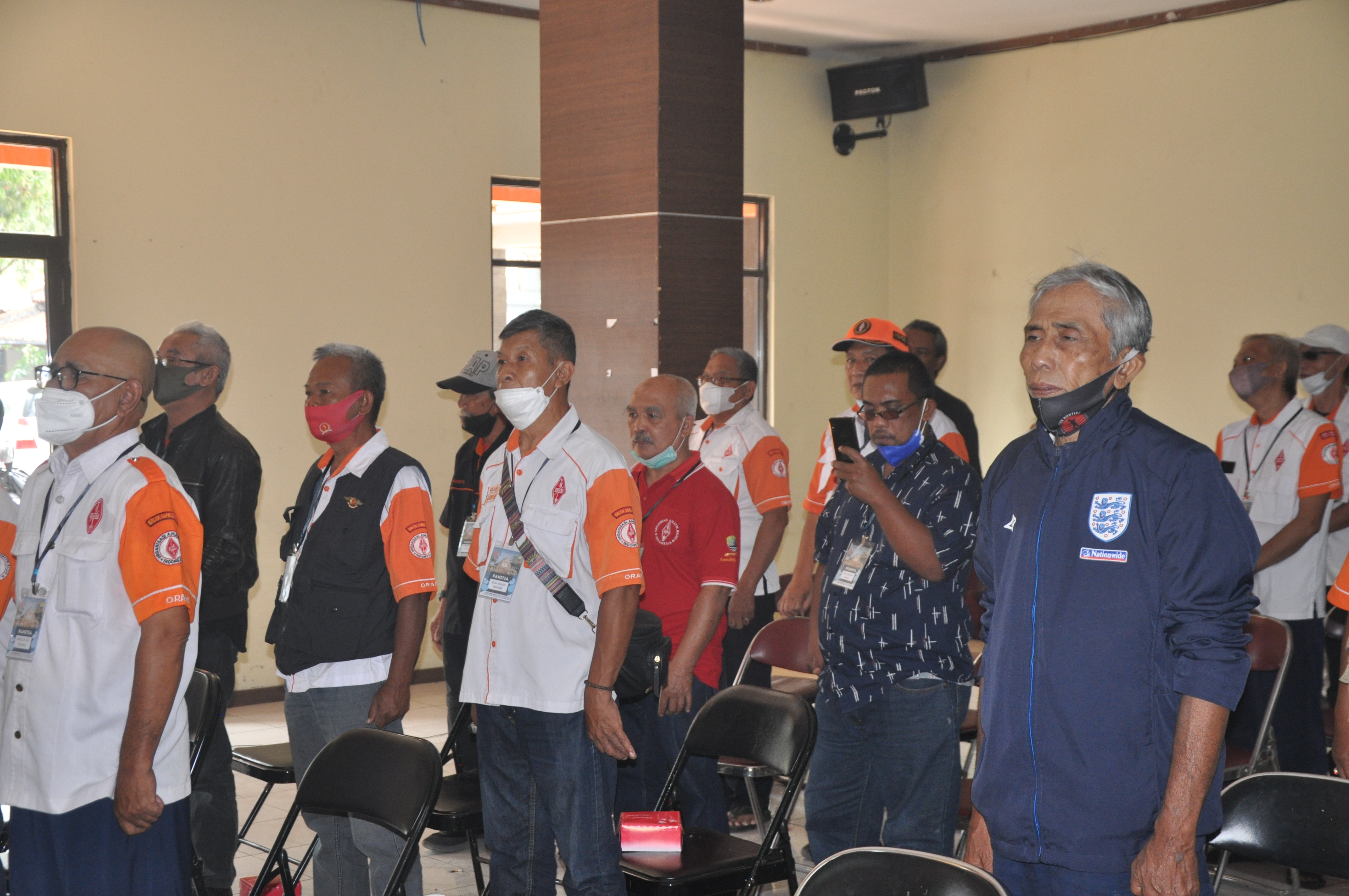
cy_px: 448
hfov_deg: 37.9
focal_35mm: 52
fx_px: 1965
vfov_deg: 25.7
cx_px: 674
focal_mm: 35
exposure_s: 1/60
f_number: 4.5
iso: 800
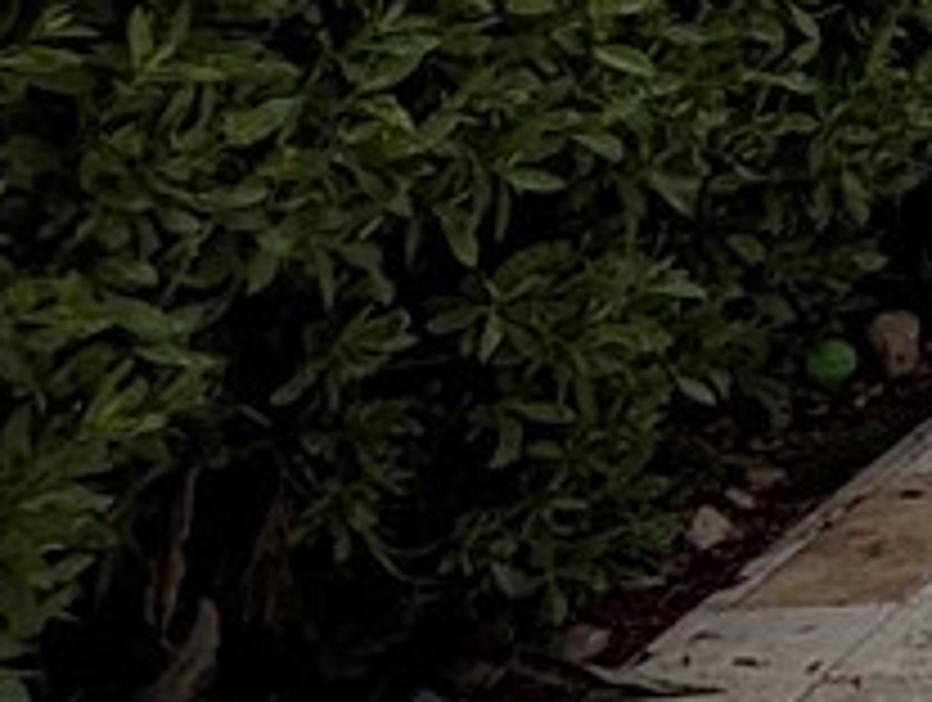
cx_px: 2742
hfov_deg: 11.4
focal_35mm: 108
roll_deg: -0.9
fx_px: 2913
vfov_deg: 13.0
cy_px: -351
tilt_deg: -5.9
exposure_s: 1/770
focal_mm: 2.22
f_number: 2.2
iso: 20
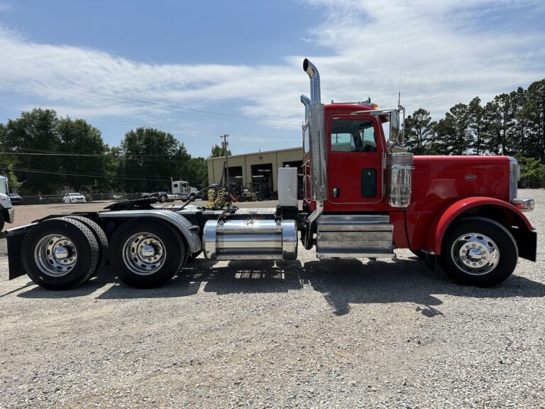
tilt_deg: -3.1
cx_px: 272
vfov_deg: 56.8
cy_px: 204
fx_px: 378
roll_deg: +3.3
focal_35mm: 24
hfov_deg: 71.6
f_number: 1.78
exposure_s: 1/8929
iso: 80
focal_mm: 6.86
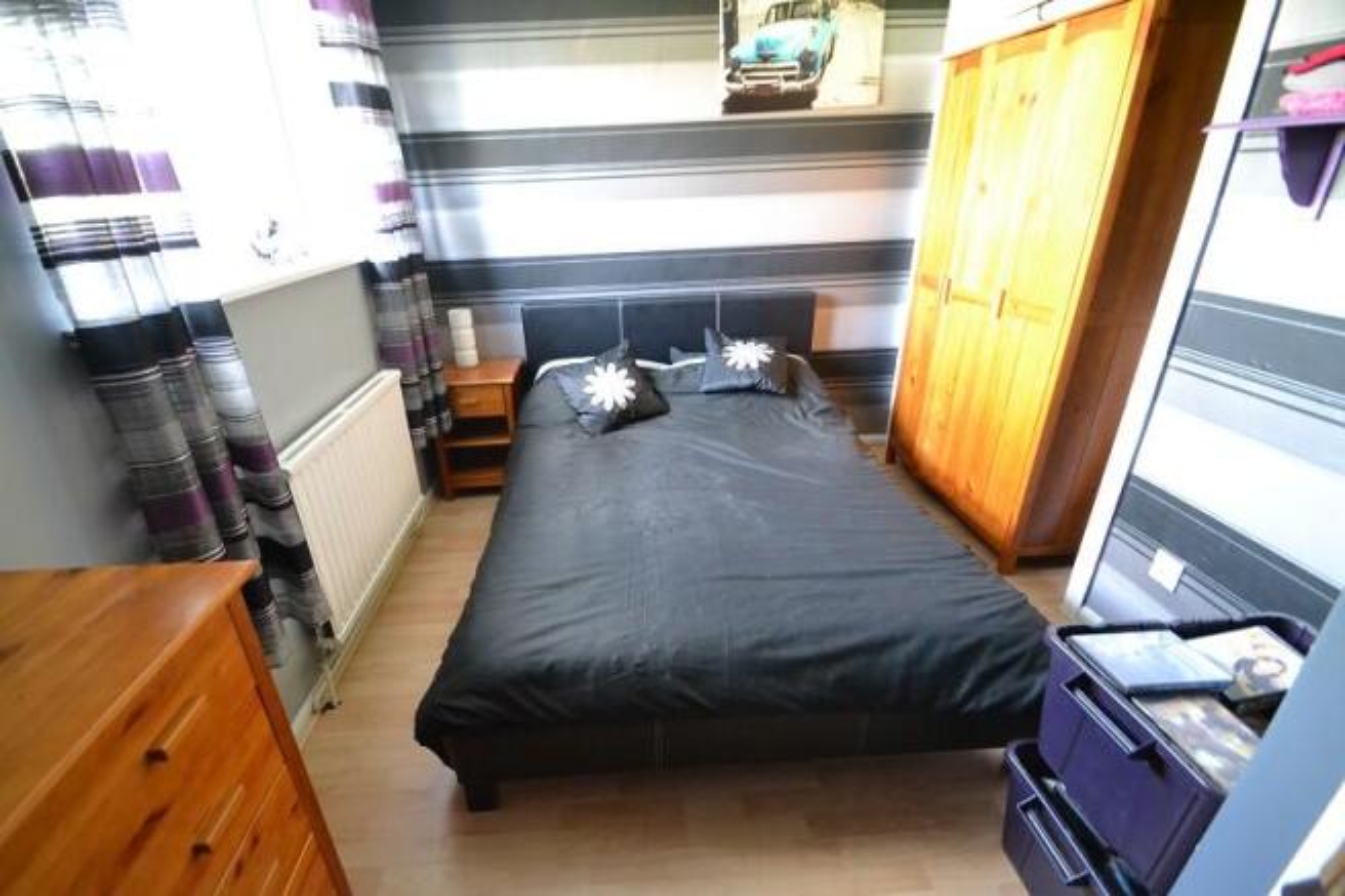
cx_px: 672
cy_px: 448
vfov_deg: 77.3
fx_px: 560
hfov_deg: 100.4
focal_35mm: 15
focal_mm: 10
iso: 3200
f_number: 3.5
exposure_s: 1/40
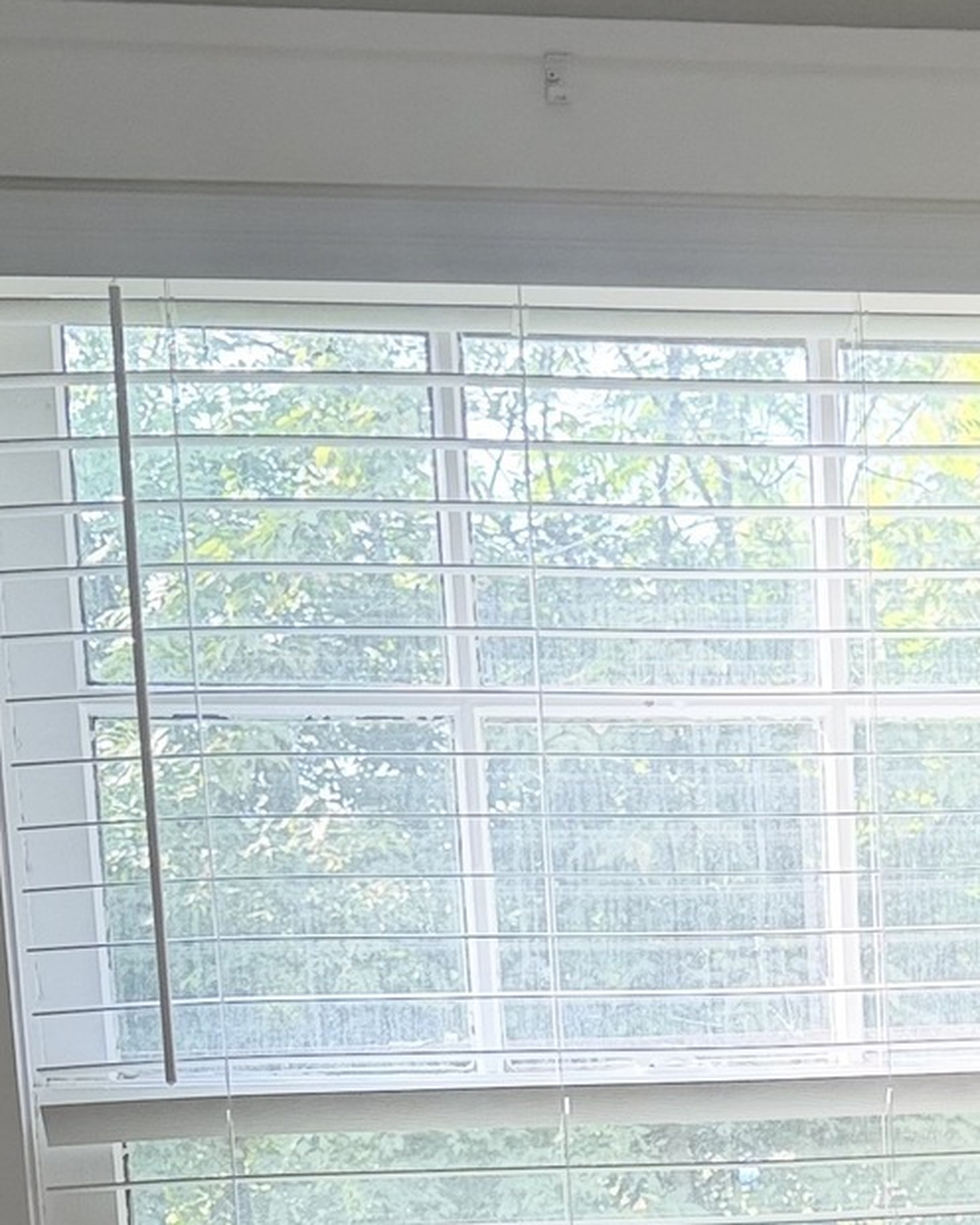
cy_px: 1511
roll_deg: +1.1
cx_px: 1075
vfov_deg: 20.4
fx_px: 3154
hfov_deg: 17.1
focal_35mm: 87
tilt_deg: -8.9
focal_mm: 6.76
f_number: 1.78
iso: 80
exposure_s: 1/180
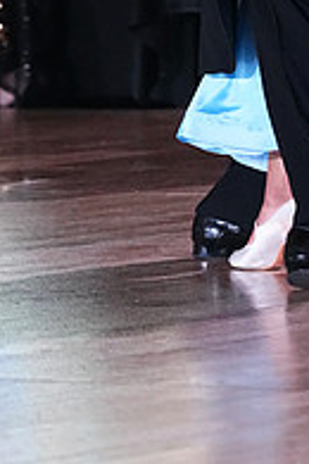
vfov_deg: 3.5
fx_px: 7647
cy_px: -176
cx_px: 284
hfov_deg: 2.3
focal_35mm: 594
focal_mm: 200
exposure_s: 1/400
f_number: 5
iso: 10000
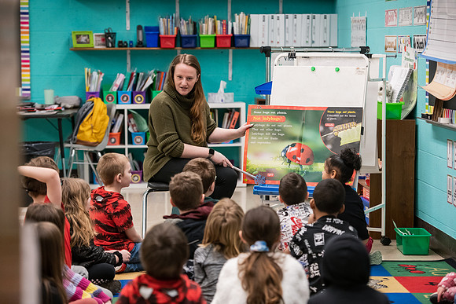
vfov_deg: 12.5
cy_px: 152
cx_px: 228
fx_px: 1394
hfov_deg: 18.6
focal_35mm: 110
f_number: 3.2
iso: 2500
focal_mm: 110
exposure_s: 1/200
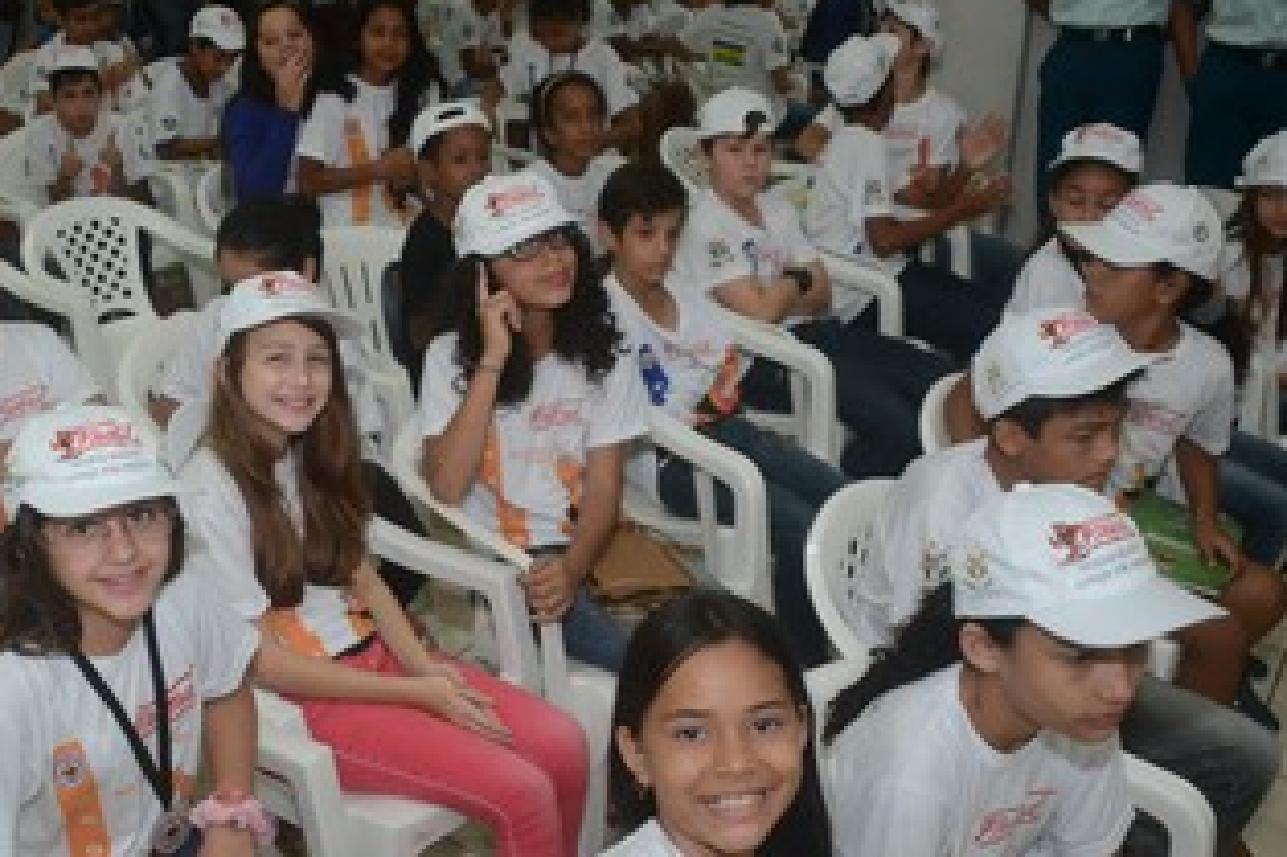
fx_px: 1536
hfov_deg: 45.2
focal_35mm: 43
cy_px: 558
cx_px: 516
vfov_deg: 31.0
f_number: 3.5
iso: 1600
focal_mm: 20
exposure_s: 1/125
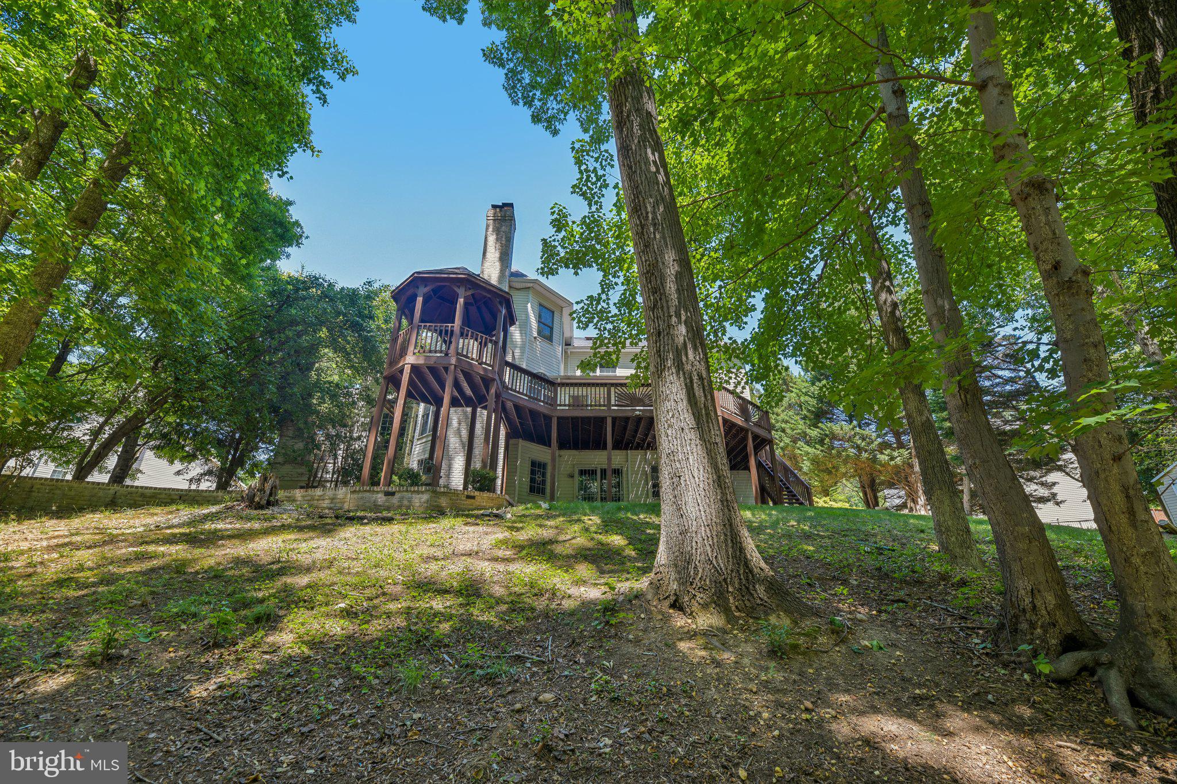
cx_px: 588
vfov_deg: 81.2
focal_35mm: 14
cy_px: 392
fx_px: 458
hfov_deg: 104.3
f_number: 8
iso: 100
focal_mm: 14
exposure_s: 1/50
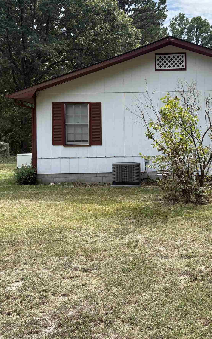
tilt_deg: +0.6
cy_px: 139
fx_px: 444
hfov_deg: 26.4
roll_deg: +1.7
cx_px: 165
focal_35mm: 48
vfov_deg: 41.7
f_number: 1.6
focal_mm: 5.96
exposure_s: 1/1420
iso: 64
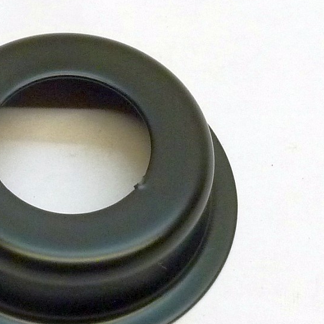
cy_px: 191
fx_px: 709
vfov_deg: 25.7
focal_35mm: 67
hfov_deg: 25.3
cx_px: 62
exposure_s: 1/30
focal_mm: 7.3
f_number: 3.7
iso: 320
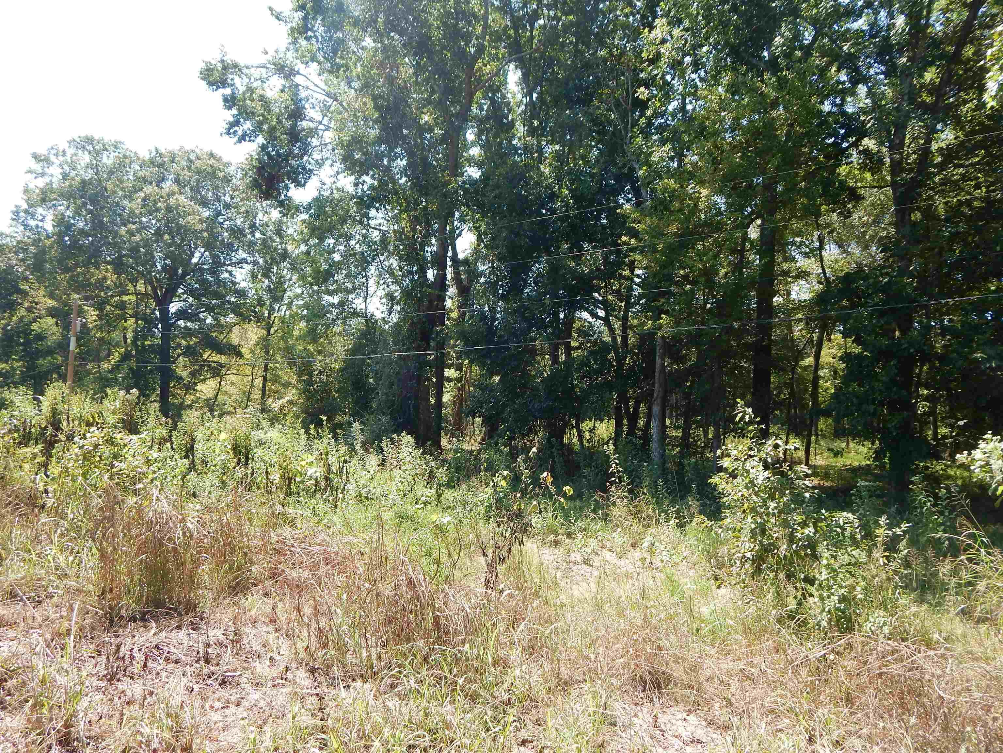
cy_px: 376
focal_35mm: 22
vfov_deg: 61.1
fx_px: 637
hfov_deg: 76.4
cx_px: 502
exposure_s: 1/400
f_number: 3
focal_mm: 4
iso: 125
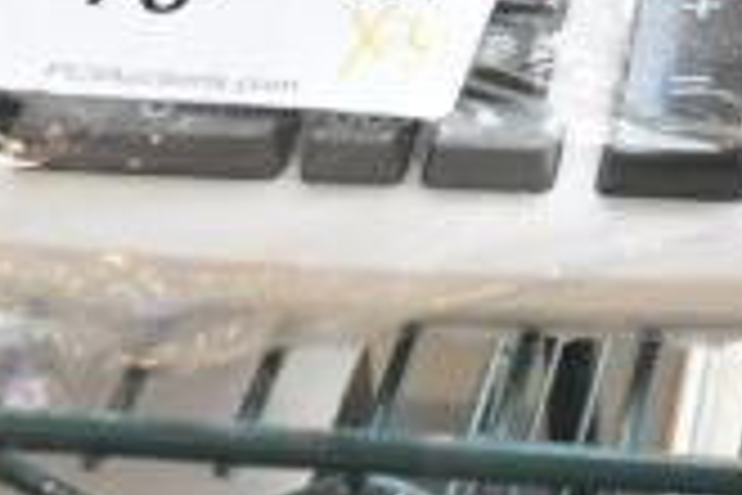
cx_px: 1133
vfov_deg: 11.7
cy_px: -299
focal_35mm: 111
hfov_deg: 16.6
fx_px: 2288
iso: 1600
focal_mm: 20
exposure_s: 1/200
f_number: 7.1
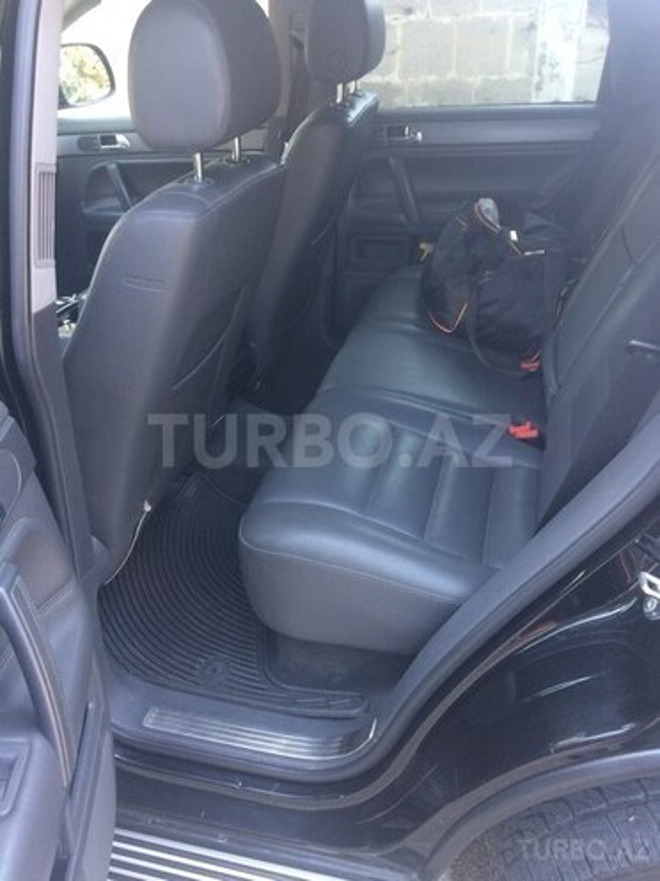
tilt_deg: -31.4
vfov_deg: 61.7
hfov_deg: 48.2
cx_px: 330
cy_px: 440
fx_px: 737
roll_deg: +2.4
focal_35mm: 29
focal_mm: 4.15
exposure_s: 1/33
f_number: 2.2
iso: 50
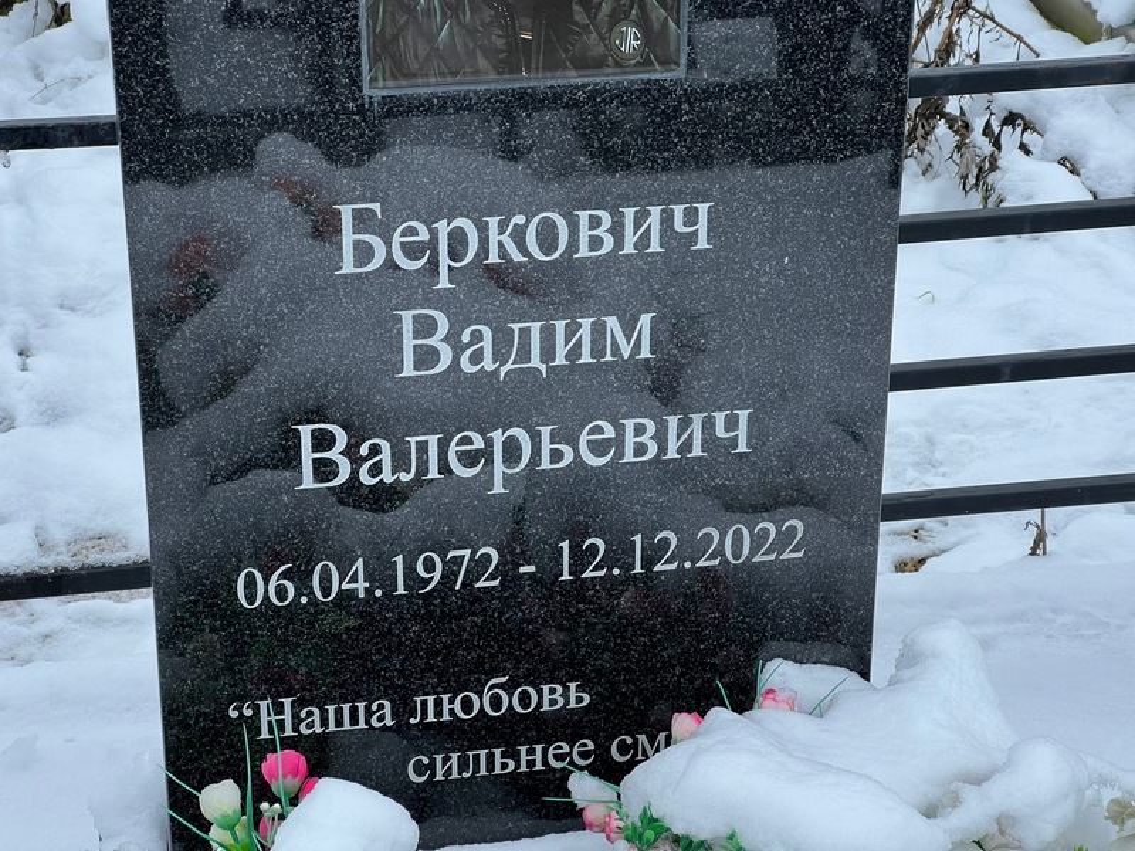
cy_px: 426
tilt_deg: -26.9
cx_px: 568
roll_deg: +1.4
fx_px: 2525
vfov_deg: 19.1
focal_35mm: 77
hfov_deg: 25.3
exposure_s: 1/99
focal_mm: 9
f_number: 2.8
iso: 32
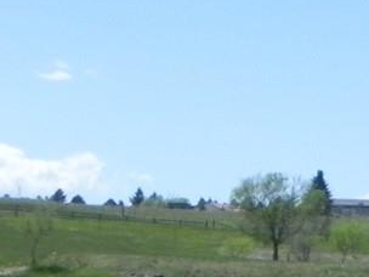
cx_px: 825
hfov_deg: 9.3
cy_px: 277
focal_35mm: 195
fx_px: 2079
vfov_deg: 7.6
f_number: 7.1
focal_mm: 6.6
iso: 160
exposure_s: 1/418
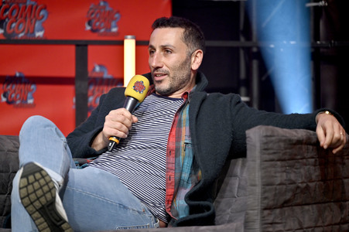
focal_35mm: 200
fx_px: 1937
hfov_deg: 10.3
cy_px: 116
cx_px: 174
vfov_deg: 6.9
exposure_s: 1/400
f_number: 2.8
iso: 800
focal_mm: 200
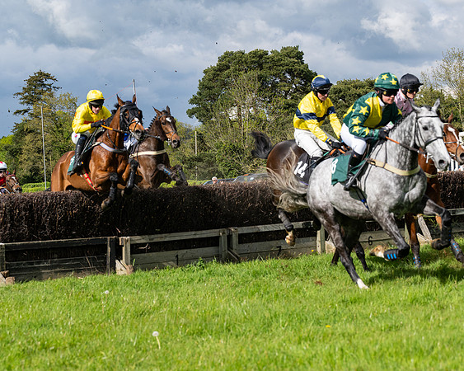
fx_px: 1178
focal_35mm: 86
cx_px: 238
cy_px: 190
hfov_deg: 22.3
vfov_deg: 17.9
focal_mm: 70
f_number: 5
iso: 400
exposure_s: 1/3200
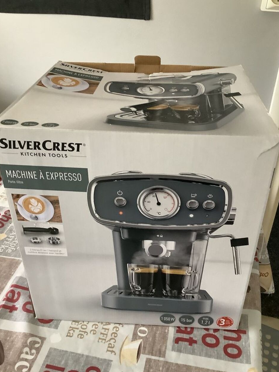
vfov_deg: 55.4
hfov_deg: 42.9
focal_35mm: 33
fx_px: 355
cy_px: 188
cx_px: 146
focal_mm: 3.3
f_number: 2.4
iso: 320
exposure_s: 1/40
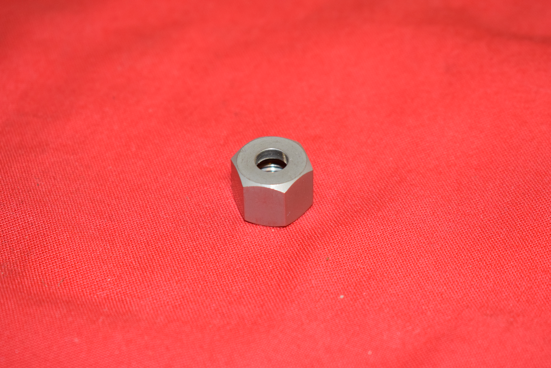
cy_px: 184
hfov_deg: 24.6
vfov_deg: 16.6
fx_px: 1263
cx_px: 276
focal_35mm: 82
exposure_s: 1/125
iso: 2000
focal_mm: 55
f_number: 5.6
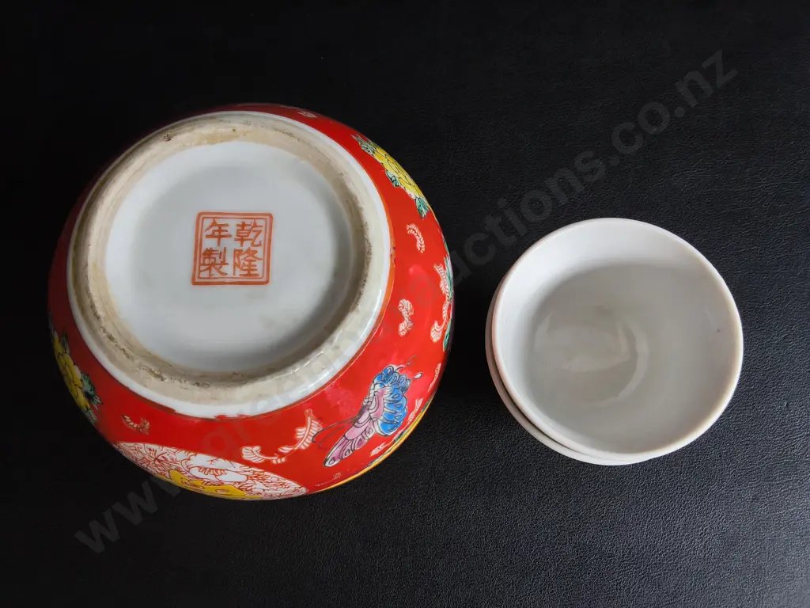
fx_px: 632
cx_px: 405
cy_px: 304
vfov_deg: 51.4
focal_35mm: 27
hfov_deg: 65.3
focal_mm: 2.87
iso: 80
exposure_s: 1/100
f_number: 2
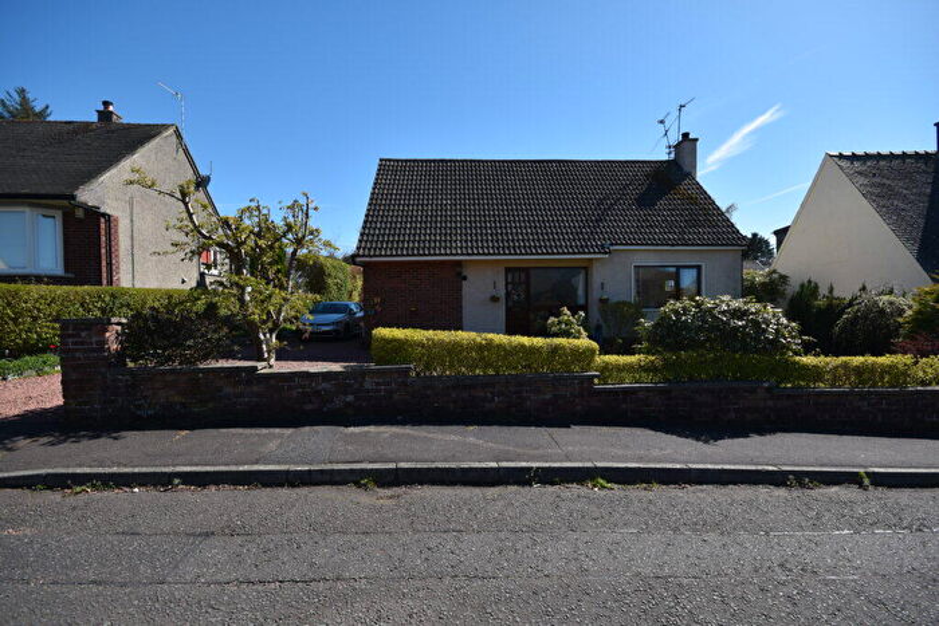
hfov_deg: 100.4
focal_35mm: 15
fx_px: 391
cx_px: 470
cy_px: 313
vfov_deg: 77.4
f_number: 8
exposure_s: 1/250
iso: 125
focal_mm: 10
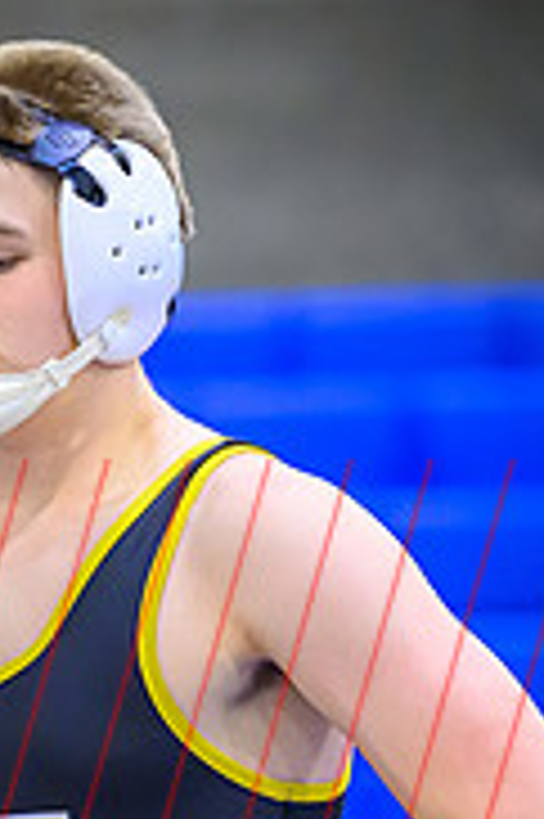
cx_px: 106
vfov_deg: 3.7
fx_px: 12648
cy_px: 932
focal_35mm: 557
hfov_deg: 2.5
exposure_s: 1/640
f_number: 2.8
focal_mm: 150
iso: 6400
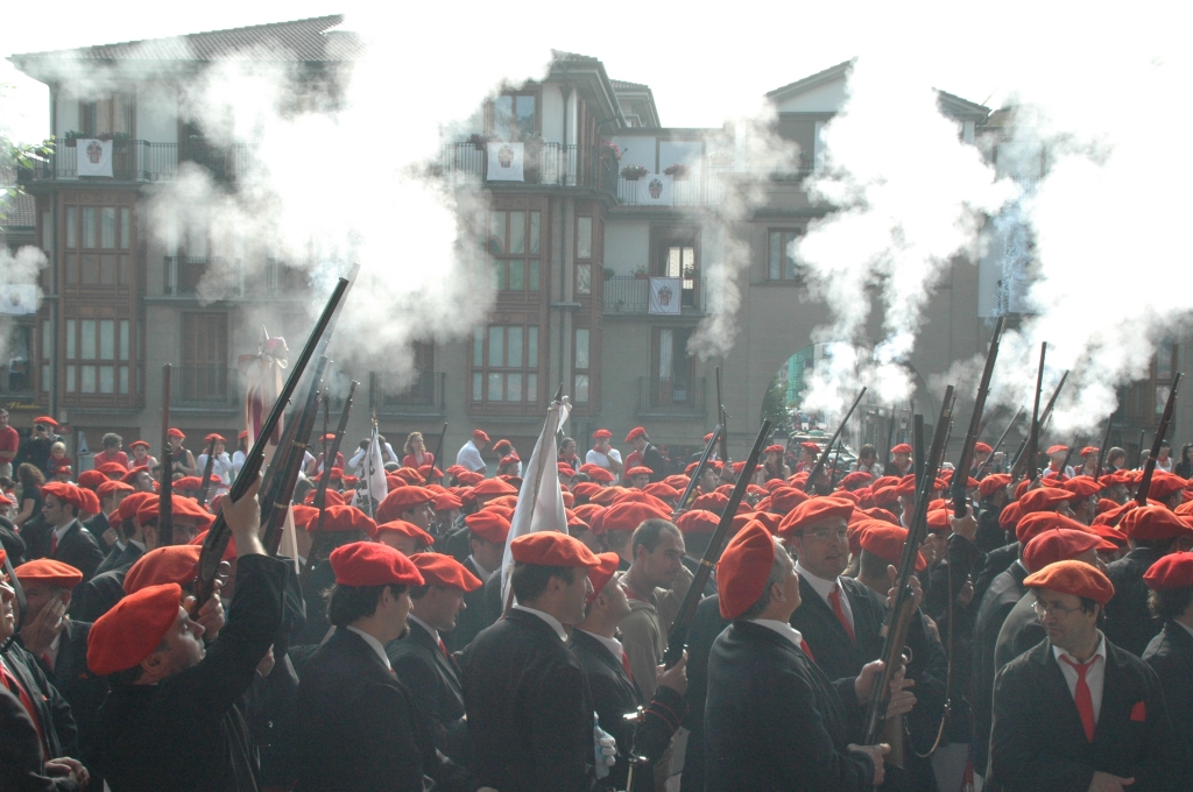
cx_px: 596
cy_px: 396
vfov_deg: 28.0
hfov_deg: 41.2
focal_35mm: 48
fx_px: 1589
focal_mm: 32
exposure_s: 1/400
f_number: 10
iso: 800
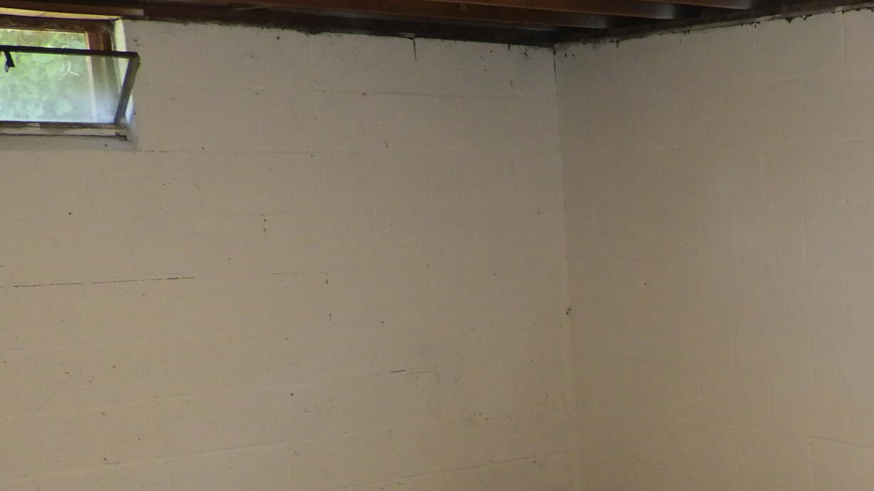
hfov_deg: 30.1
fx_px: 1483
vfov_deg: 18.2
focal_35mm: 64
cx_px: 910
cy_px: 529
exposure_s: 1/30
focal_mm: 4.3
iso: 200
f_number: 3.3
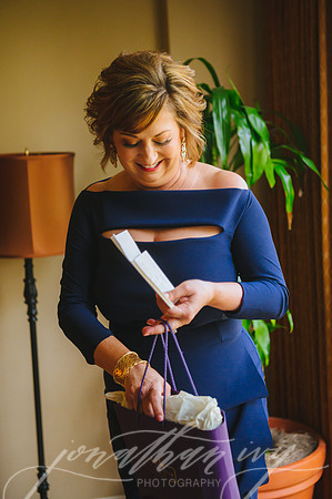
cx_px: 166
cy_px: 250
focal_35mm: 52
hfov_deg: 25.9
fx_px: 721
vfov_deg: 38.2
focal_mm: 52
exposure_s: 1/125
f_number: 2.8
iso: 4000
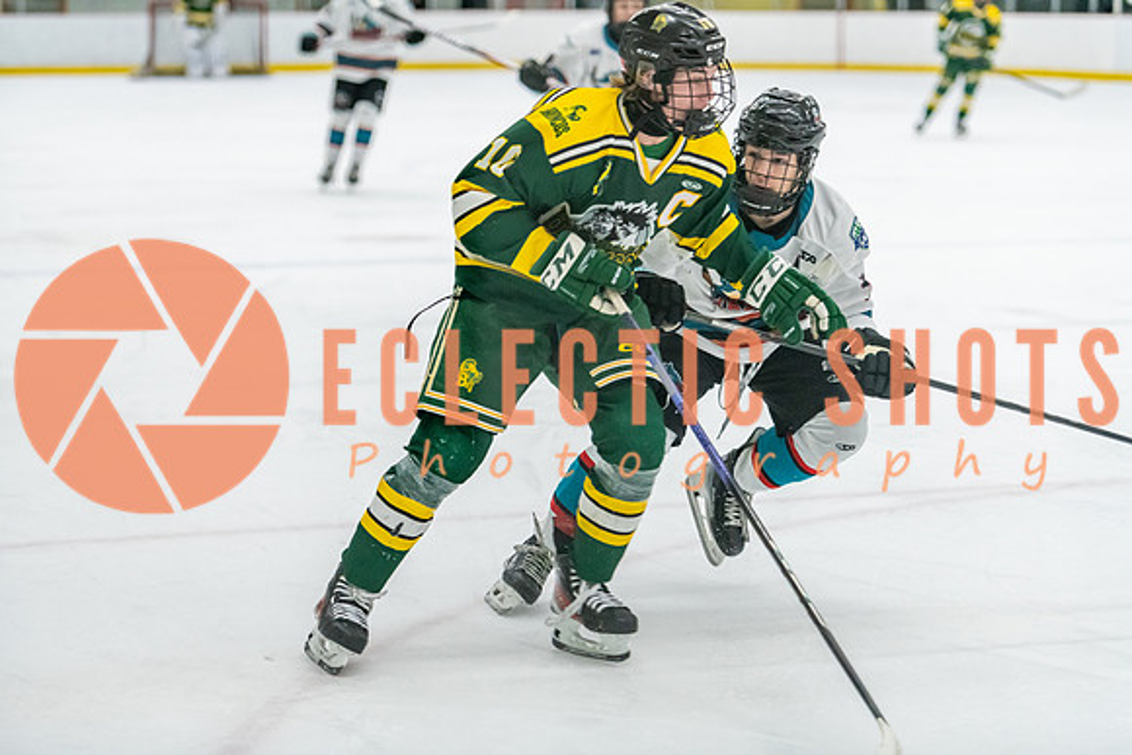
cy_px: 378
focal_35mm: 105
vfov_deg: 13.0
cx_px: 566
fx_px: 3302
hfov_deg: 19.5
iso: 4000
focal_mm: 105
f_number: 2.8
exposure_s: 1/800
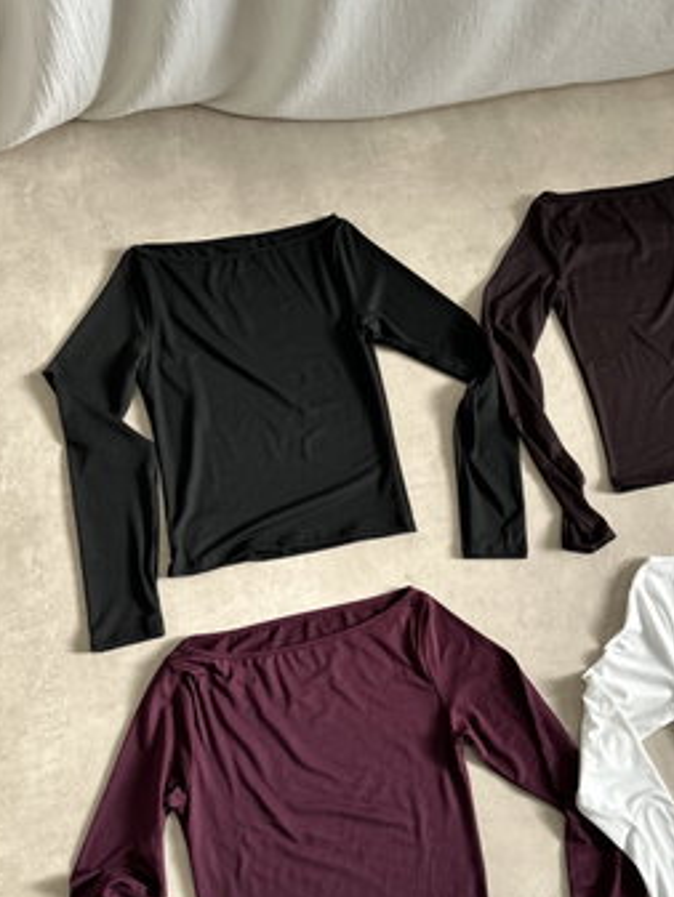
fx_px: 986
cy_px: 470
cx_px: 472
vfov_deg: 48.9
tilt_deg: -68.4
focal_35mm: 38
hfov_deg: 37.2
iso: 64
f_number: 1.78
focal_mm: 6.86
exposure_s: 1/121
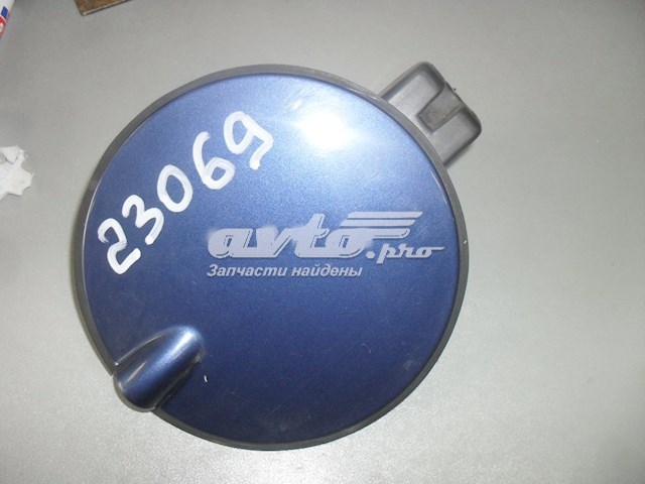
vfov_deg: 40.7
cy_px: 242
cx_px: 322
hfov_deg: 52.6
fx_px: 652
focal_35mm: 35
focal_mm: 6.3
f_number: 3.2
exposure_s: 1/45
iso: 200
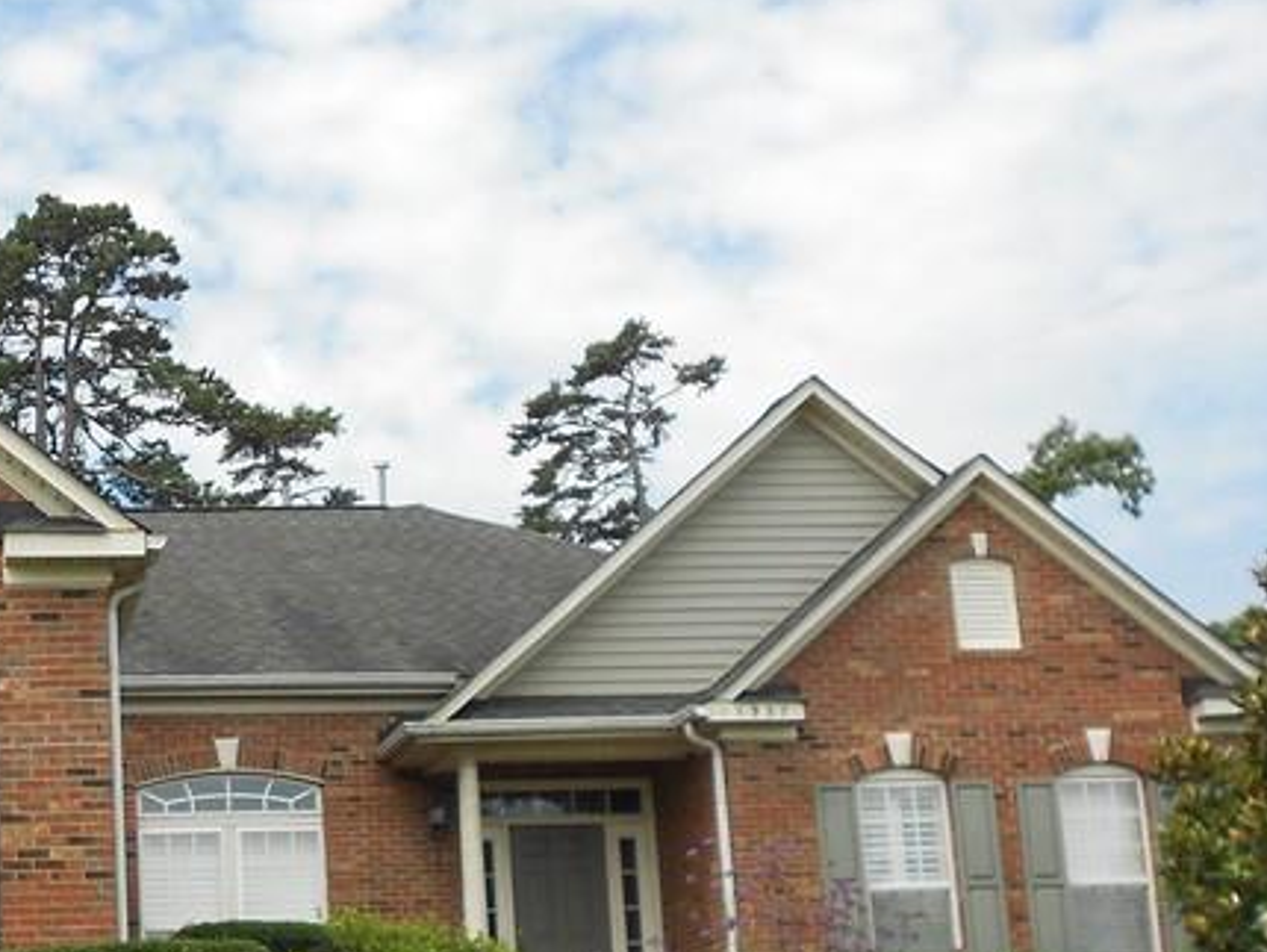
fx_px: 2527
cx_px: 97
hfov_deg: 27.0
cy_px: 784
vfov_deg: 21.0
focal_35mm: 69
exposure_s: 1/640
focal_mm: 5.1
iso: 80
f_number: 3.4
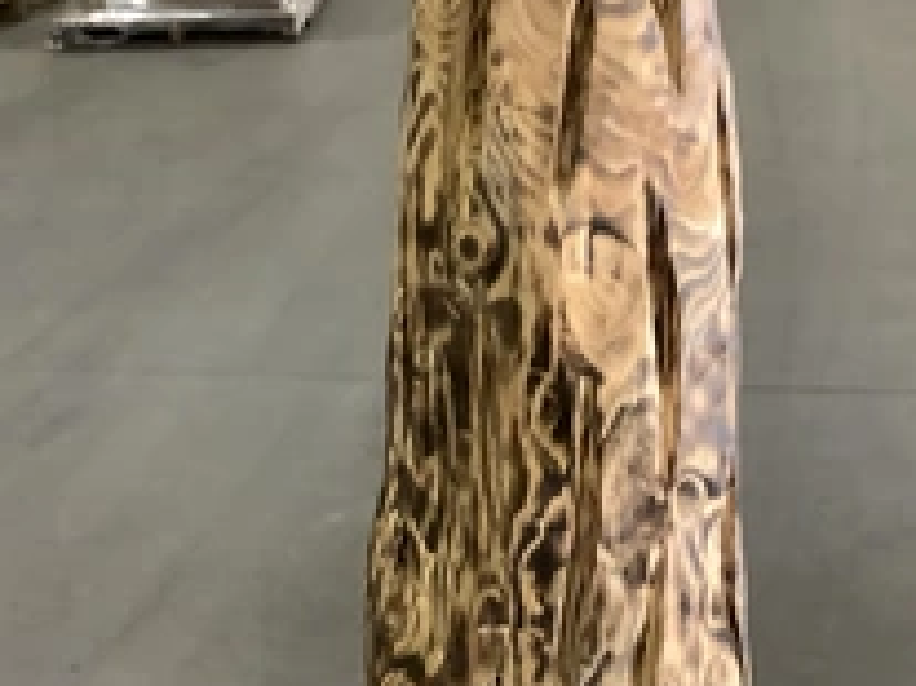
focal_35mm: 60
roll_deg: +3.4
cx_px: 478
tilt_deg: -27.4
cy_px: 416
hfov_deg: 32.2
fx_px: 1587
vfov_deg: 24.3
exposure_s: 1/40
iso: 320
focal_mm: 3.3
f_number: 2.4
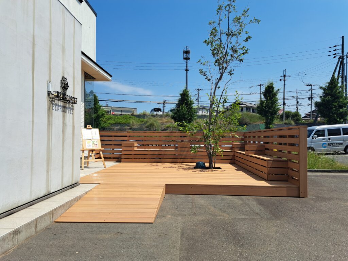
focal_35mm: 24
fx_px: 241
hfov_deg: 71.6
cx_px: 174
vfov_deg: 56.8
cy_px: 130
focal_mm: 5.23
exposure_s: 1/997
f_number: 1.8
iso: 50
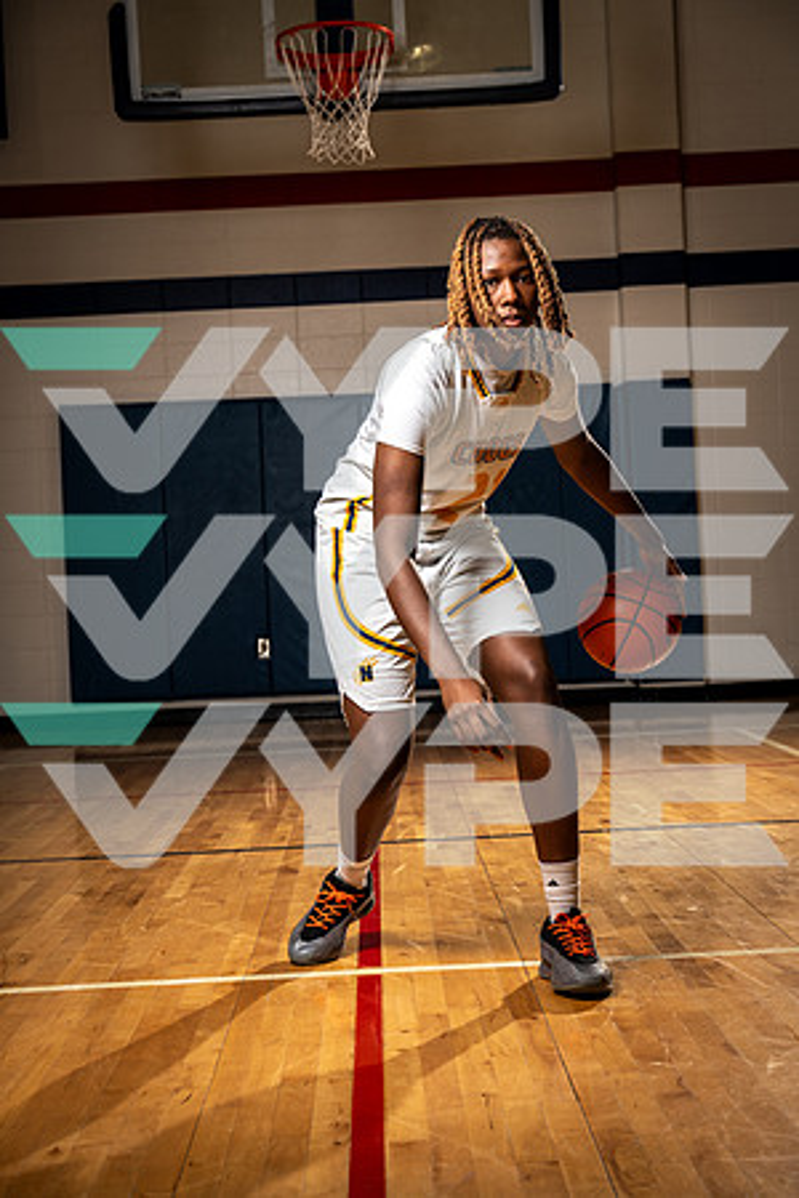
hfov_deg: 22.6
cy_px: 599
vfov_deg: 33.4
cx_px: 400
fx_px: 1997
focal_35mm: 60
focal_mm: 60
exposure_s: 1/250
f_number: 5.6
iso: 125
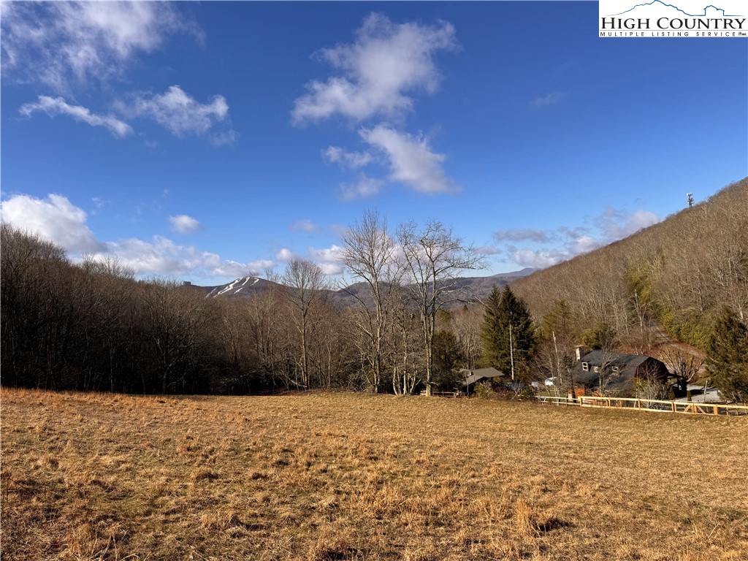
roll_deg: +0.5
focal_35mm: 24
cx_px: 374
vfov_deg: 56.8
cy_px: 280
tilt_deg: +2.8
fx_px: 519
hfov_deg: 71.6
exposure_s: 1/4950
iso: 80
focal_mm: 6.76
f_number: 1.78
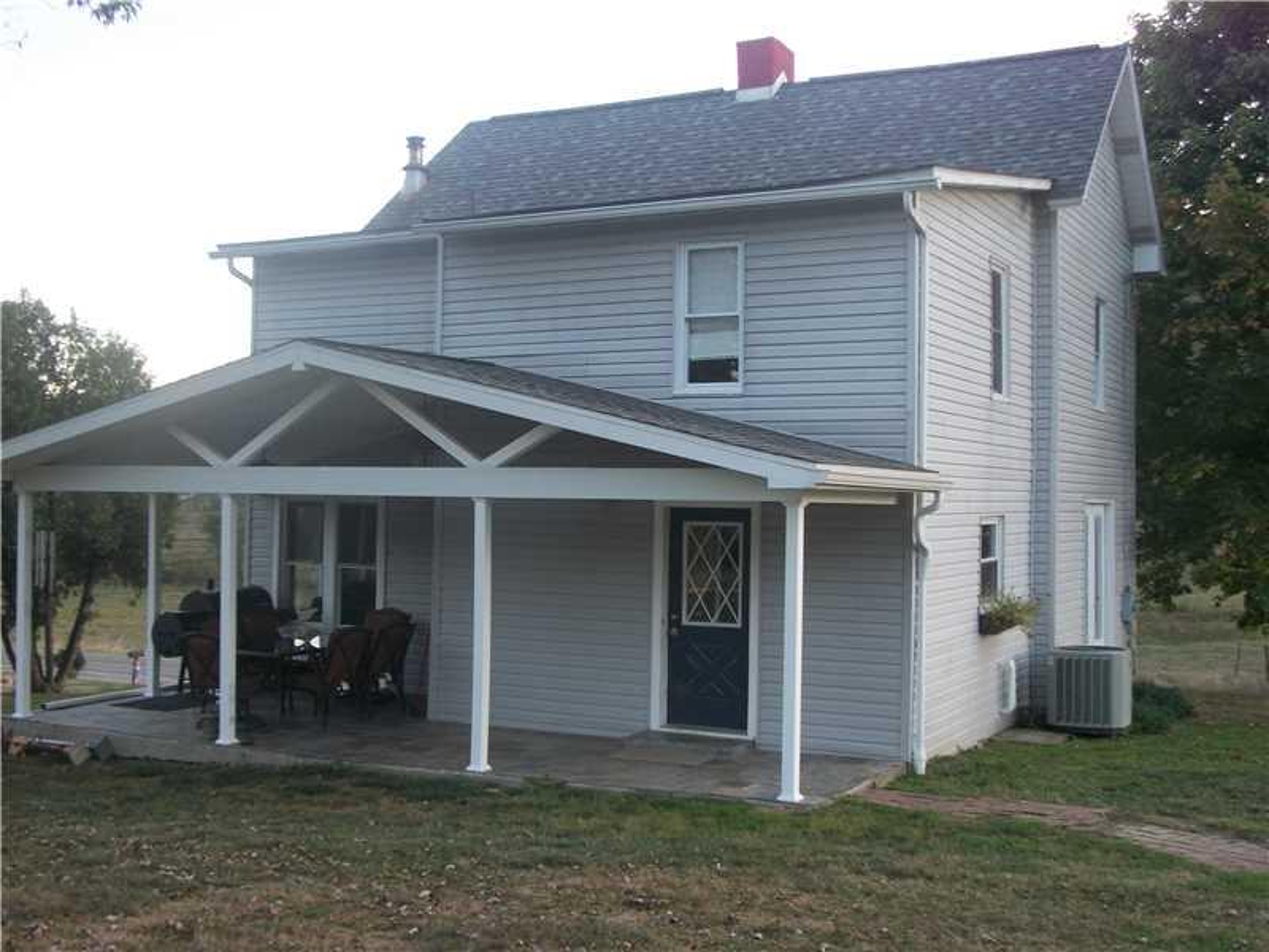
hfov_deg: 46.8
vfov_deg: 36.0
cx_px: 634
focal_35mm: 40
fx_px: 1466
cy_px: 476
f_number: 3.2
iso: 80
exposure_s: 1/100
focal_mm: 7.1
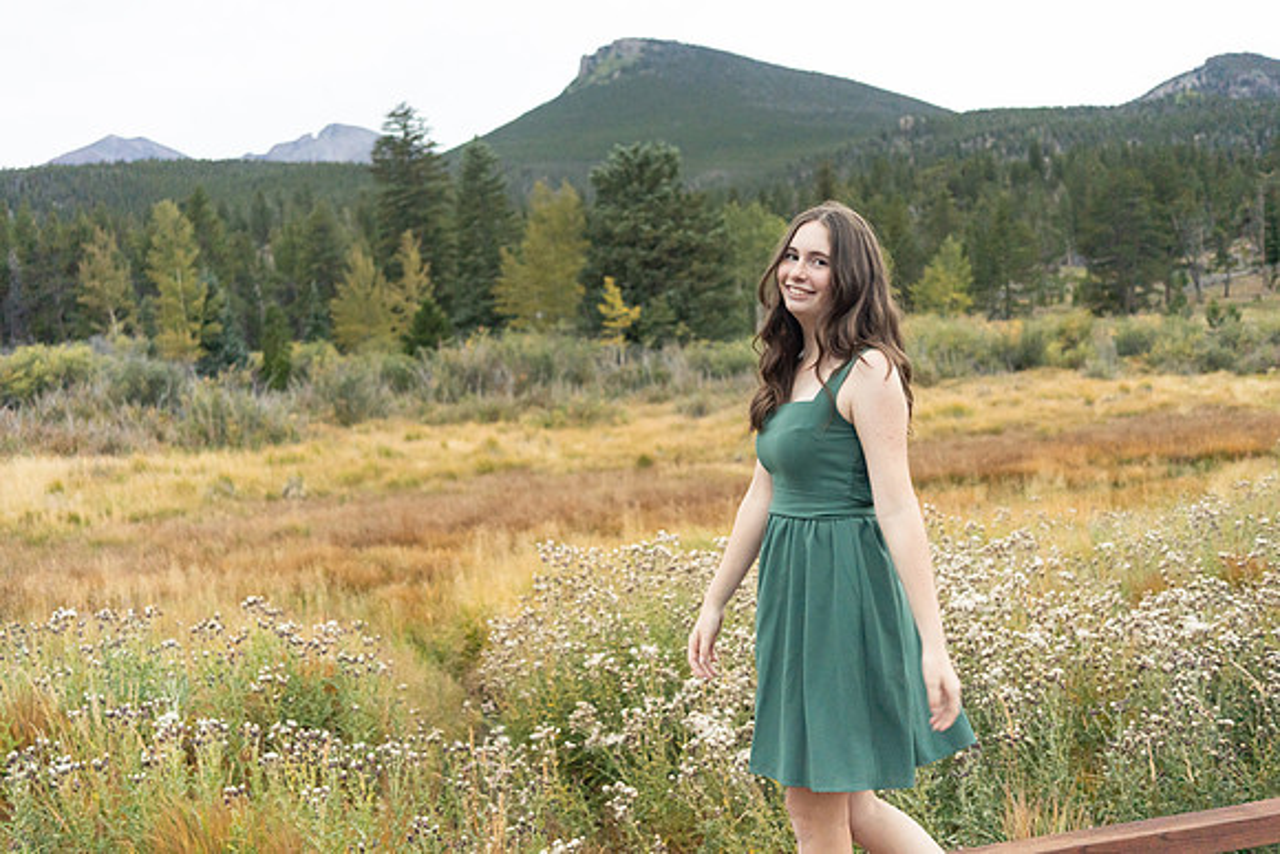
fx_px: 1245
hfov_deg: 54.4
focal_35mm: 35
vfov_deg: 37.9
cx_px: 640
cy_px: 427
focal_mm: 35
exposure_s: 1/200
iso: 2000
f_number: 2.8
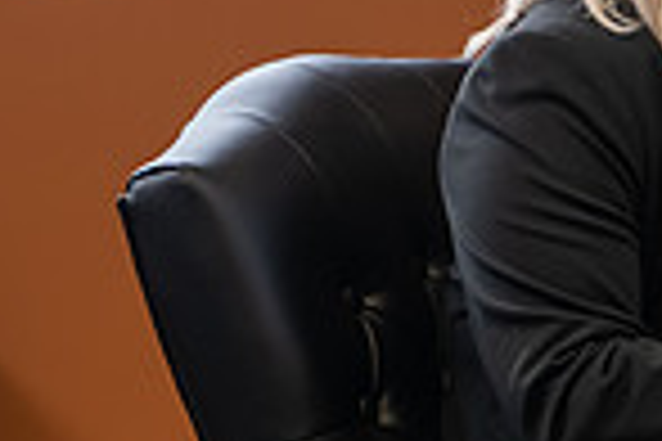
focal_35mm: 244
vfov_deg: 5.6
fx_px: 4487
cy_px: 371
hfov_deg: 8.2
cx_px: 1081
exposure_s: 1/160
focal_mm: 62
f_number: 3.2
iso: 1000
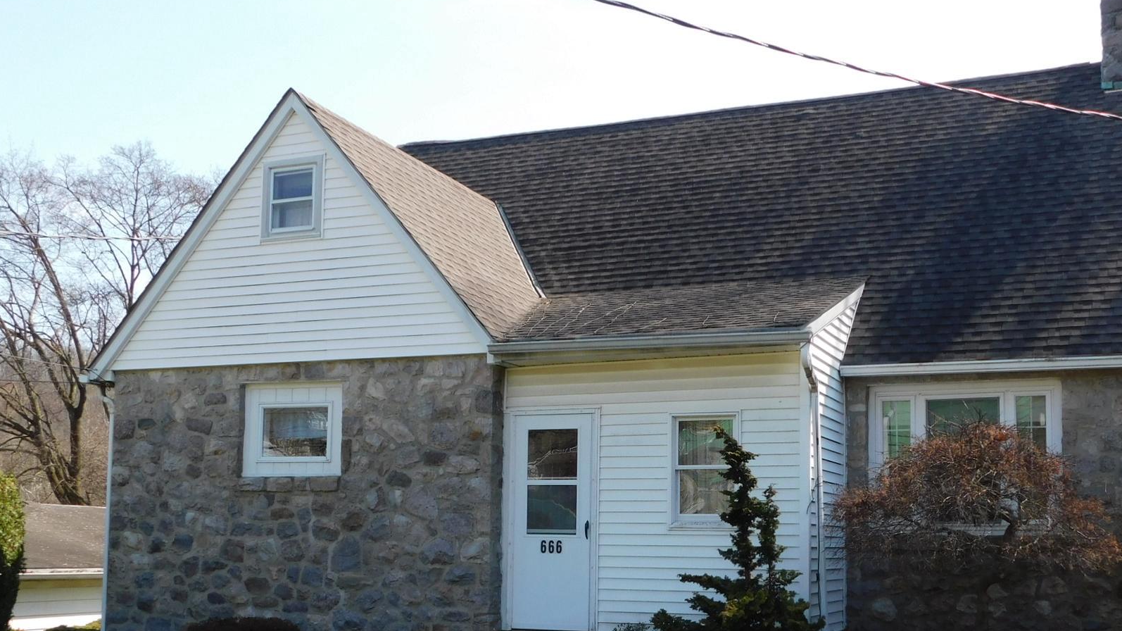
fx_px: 1249
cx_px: 638
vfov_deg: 28.0
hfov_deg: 48.2
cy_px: 463
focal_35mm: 42
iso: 125
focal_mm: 5.3
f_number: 3.2
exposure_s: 1/640
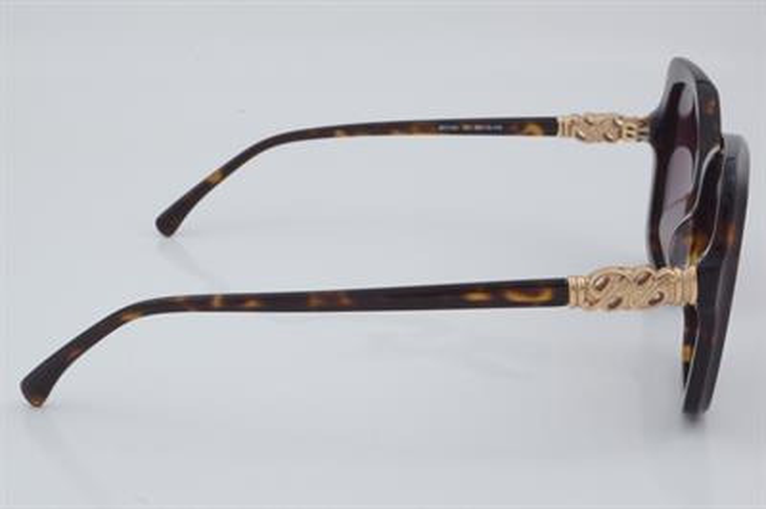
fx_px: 1594
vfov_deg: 18.2
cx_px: 383
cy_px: 254
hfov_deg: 27.0
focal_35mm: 75
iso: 100
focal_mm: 50
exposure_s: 1/3
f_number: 32
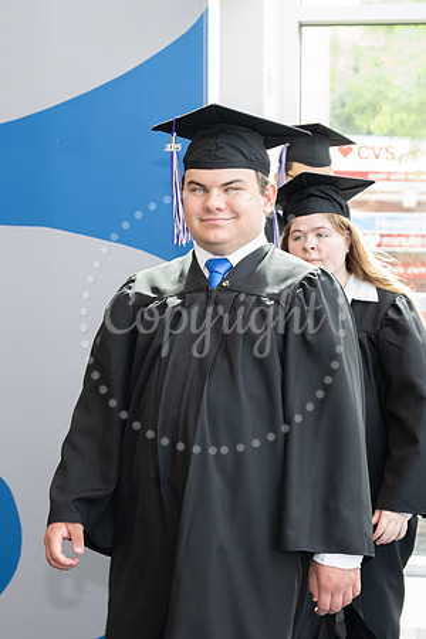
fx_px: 1651
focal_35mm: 93
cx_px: 190
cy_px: 320
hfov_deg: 14.7
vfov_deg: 21.9
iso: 800
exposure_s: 1/125
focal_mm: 62
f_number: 5
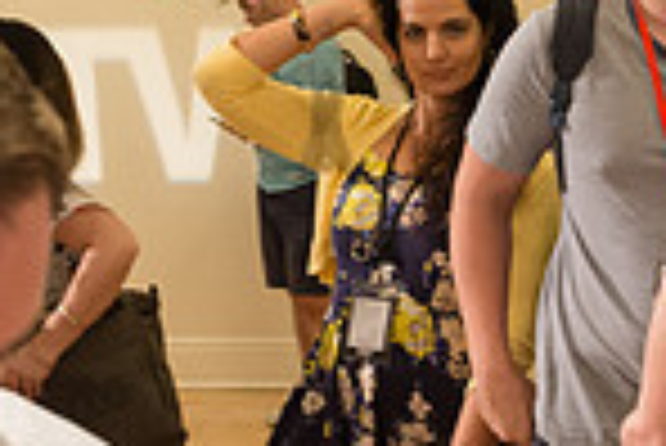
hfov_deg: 21.7
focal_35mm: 94
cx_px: 324
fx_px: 1741
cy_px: 97
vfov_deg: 14.5
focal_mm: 24
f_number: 4
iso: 2500
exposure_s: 1/100
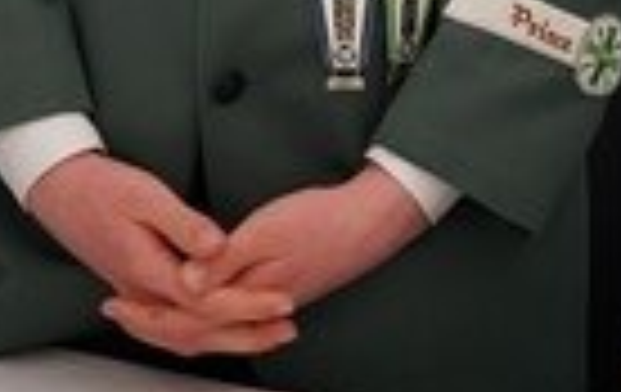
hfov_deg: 9.5
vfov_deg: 5.8
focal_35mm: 221
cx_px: 281
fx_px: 3749
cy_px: -419
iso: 320
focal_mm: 75
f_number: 4
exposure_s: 1/80
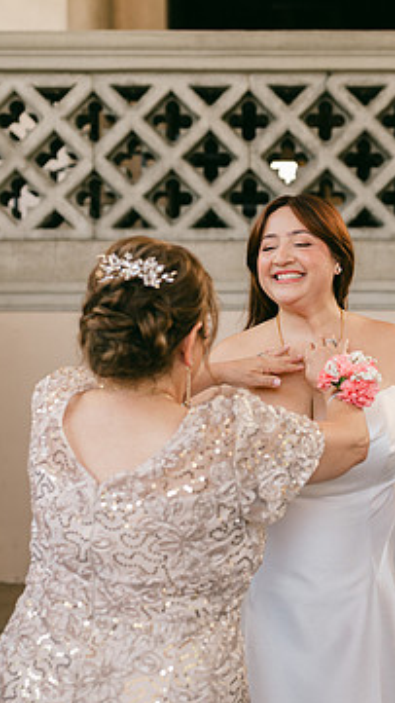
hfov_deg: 20.2
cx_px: 292
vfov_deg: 35.4
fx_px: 1099
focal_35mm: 59
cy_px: 373
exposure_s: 1/640
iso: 160
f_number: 2
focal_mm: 35
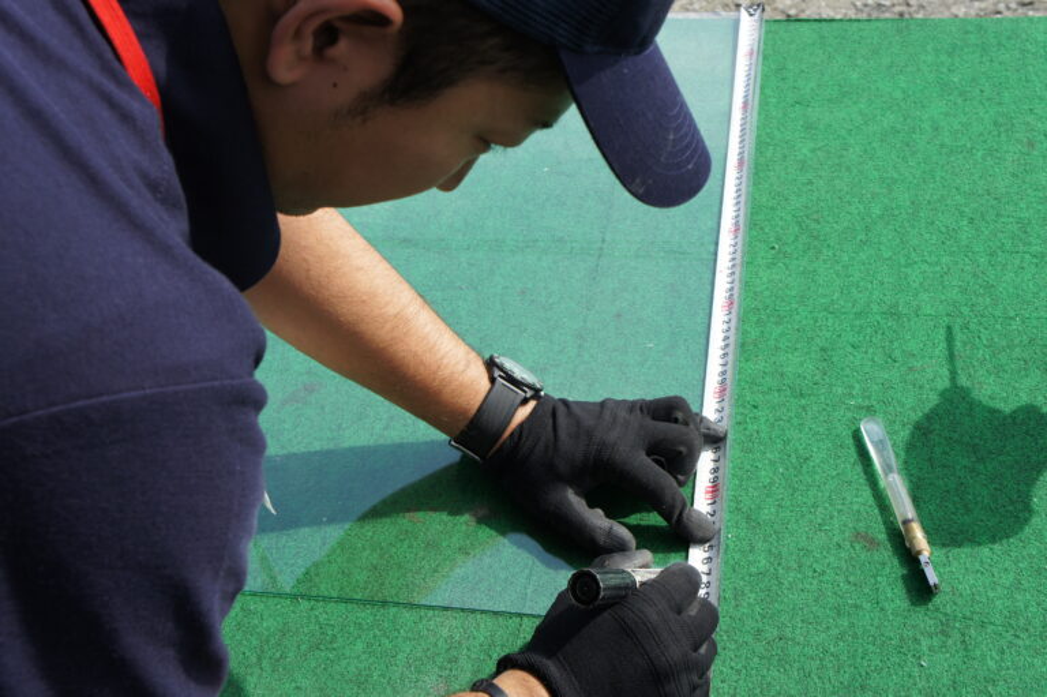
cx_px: 524
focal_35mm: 44
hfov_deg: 45.0
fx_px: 1264
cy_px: 348
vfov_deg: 30.8
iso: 250
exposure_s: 1/250
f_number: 8
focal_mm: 29
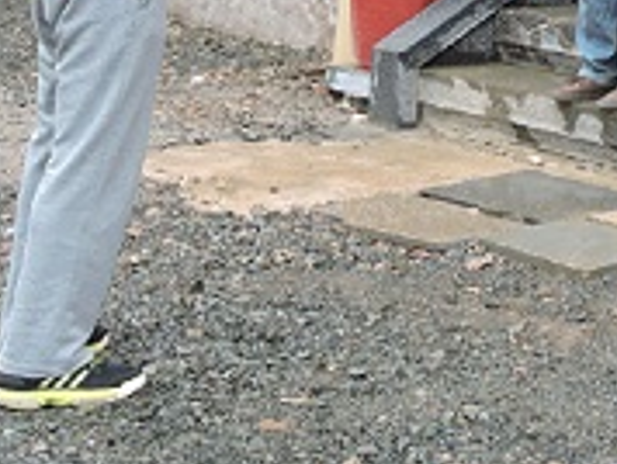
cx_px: 737
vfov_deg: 10.1
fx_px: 2517
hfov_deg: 13.6
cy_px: -289
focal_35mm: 141
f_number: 3.8
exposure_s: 1/30
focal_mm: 7.2
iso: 180
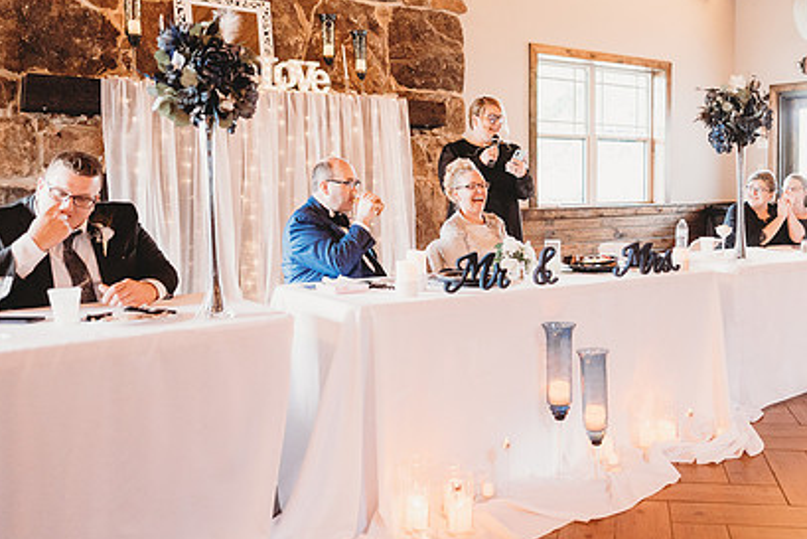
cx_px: 543
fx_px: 785
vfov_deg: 37.8
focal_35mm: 35
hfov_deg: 53.3
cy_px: 230
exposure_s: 1/125
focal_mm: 24
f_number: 2.5
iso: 2000
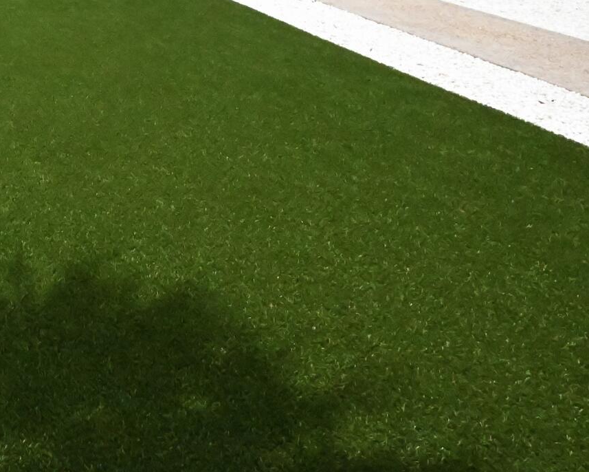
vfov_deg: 28.0
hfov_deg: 30.1
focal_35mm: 46
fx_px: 802
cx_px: -214
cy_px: -116
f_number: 16
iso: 12800
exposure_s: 1/8000
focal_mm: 14
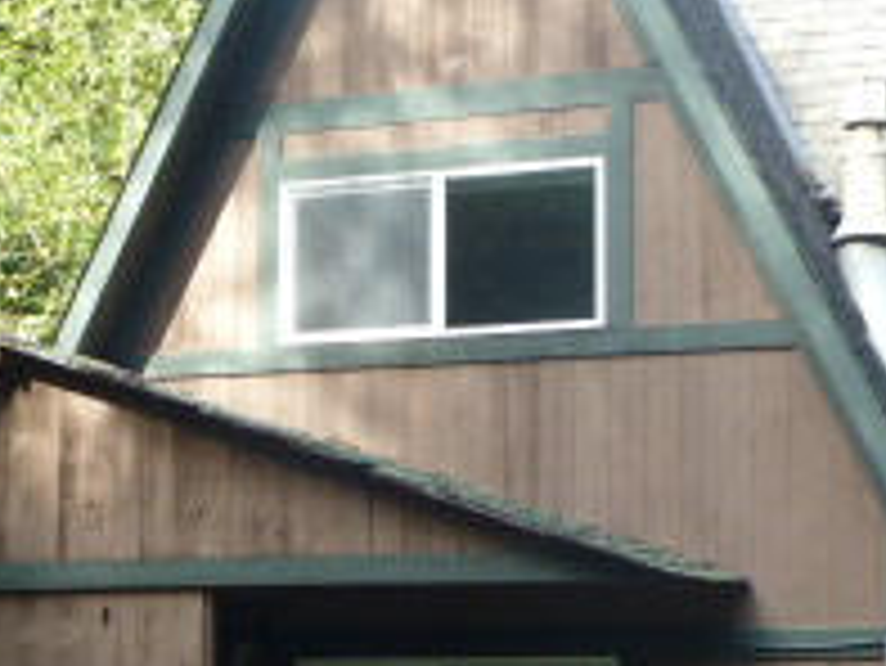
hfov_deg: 18.6
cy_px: 572
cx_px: 108
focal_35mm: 104
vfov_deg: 14.1
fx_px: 2664
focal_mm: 5.3
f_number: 3.5
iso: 80
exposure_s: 1/60
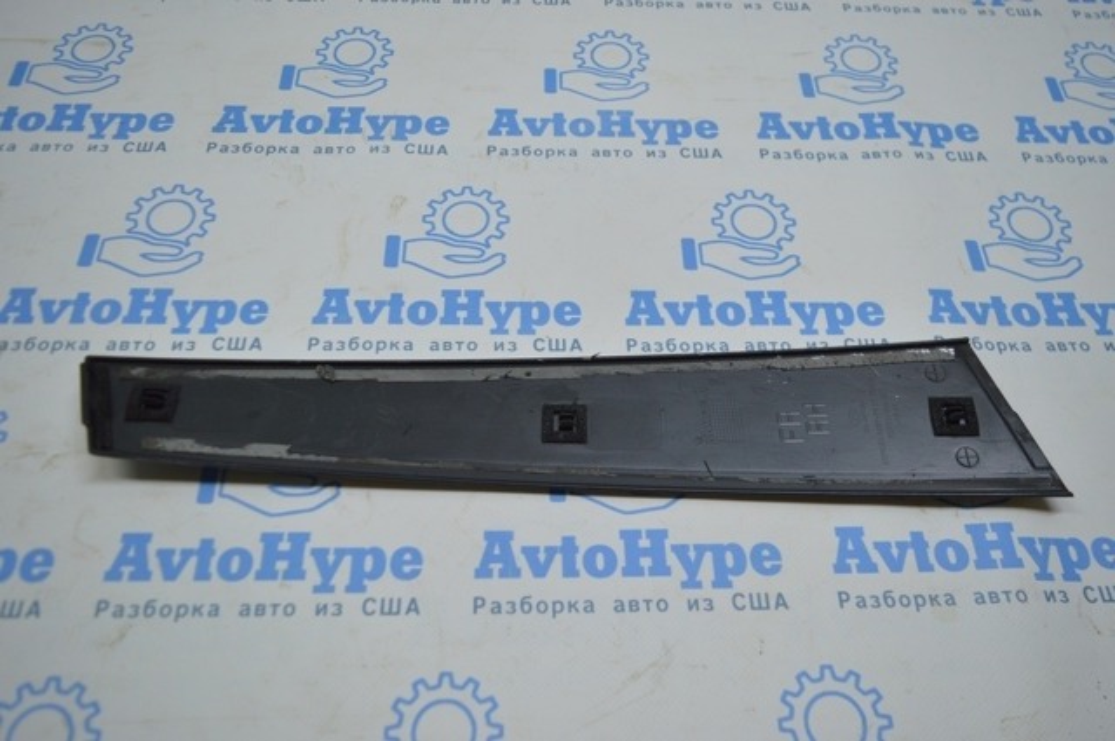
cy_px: 370
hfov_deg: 62.0
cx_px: 558
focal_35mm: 30
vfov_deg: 43.5
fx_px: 928
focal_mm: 20
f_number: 3.8
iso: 400
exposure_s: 1/160
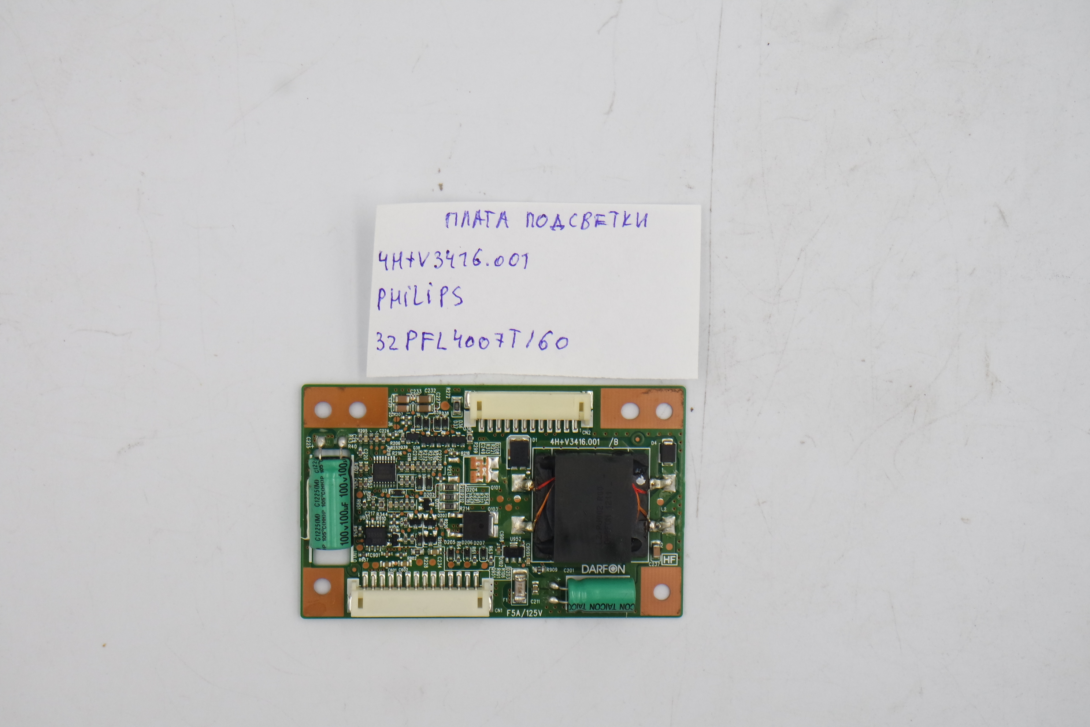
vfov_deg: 18.9
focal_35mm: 72
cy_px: 364
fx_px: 2180
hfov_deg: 28.1
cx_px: 545
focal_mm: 27
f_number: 5.6
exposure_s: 1/125
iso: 200
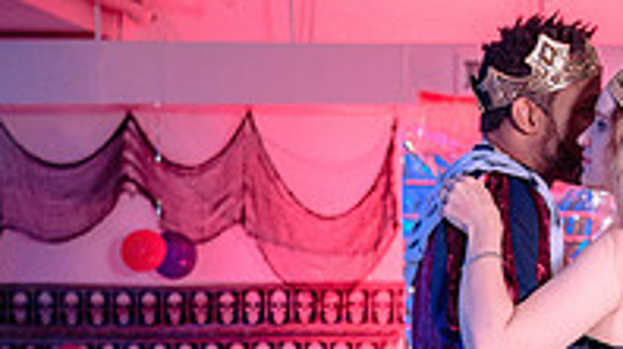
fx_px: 2410
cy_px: 567
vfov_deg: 8.1
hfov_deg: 14.6
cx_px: 548
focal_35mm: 146
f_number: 3.5
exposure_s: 1/100
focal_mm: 40
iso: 800
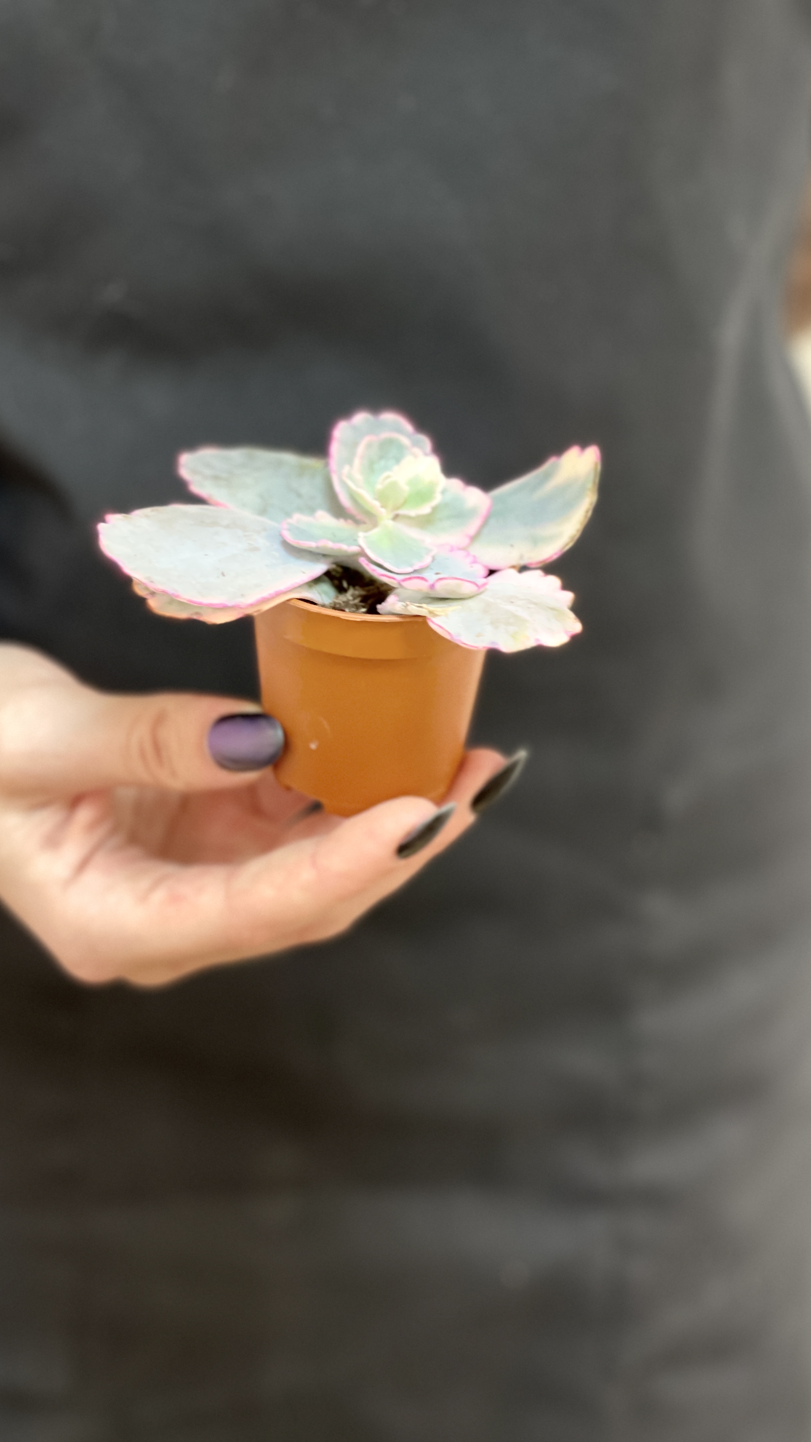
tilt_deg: -27.7
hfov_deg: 17.2
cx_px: 308
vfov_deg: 30.2
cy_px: 720
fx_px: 2676
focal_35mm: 70
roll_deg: -0.8
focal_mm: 7.5
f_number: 2.2
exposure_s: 1/40
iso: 200
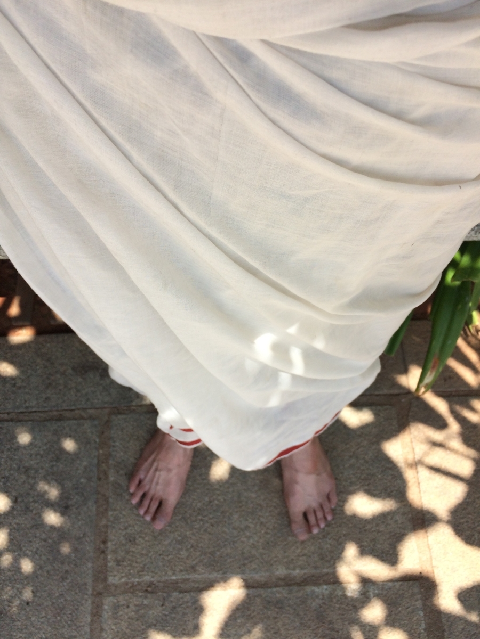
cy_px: 320
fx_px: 536
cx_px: 240
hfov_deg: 48.2
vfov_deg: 61.7
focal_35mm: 29
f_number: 2.2
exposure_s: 1/1368
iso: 32
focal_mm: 4.15
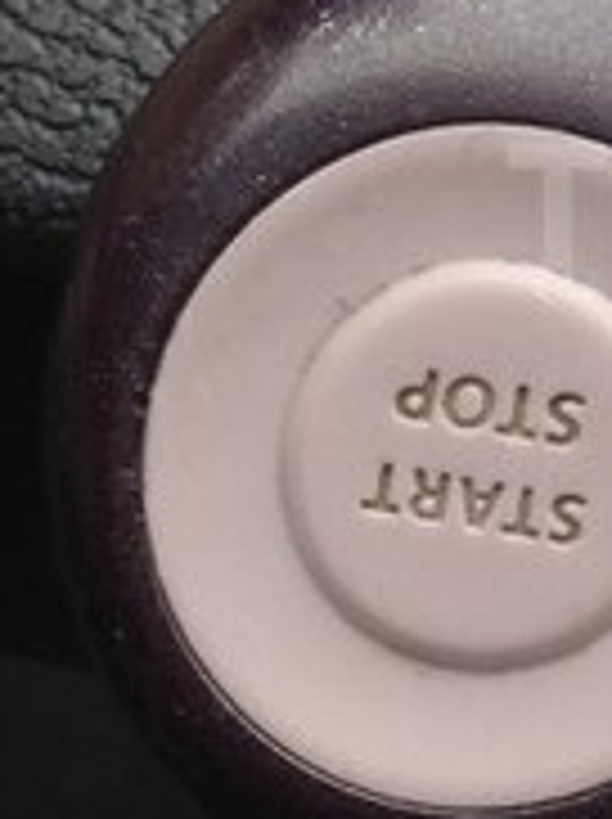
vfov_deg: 16.4
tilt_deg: -42.6
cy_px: 209
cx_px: 968
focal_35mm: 120
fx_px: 2835
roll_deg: -2.5
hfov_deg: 11.7
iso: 50
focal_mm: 4.12
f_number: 2.4
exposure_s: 1/120
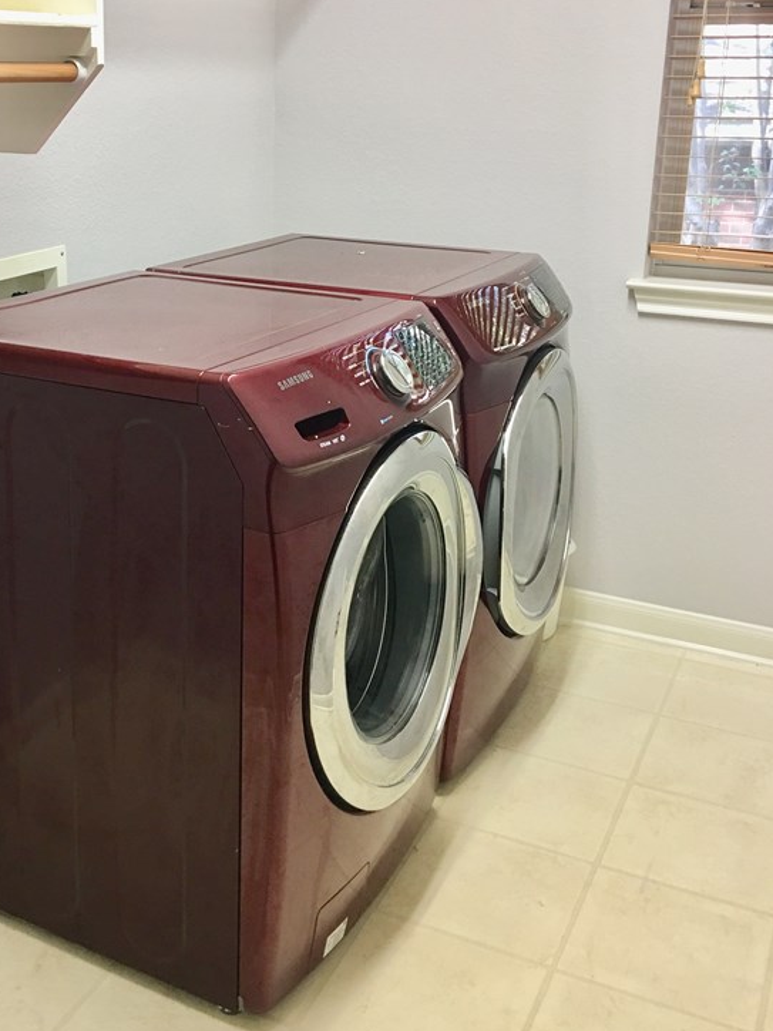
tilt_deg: -13.0
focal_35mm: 41
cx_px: 241
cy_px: 400
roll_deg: -1.1
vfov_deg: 45.5
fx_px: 1221
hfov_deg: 34.7
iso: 50
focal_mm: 4.15
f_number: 2.2
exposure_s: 1/15
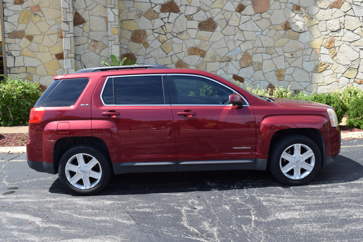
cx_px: 182
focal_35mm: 30
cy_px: 121
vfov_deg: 43.6
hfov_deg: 61.9
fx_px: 302
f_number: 8
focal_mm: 20
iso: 200
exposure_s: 1/250
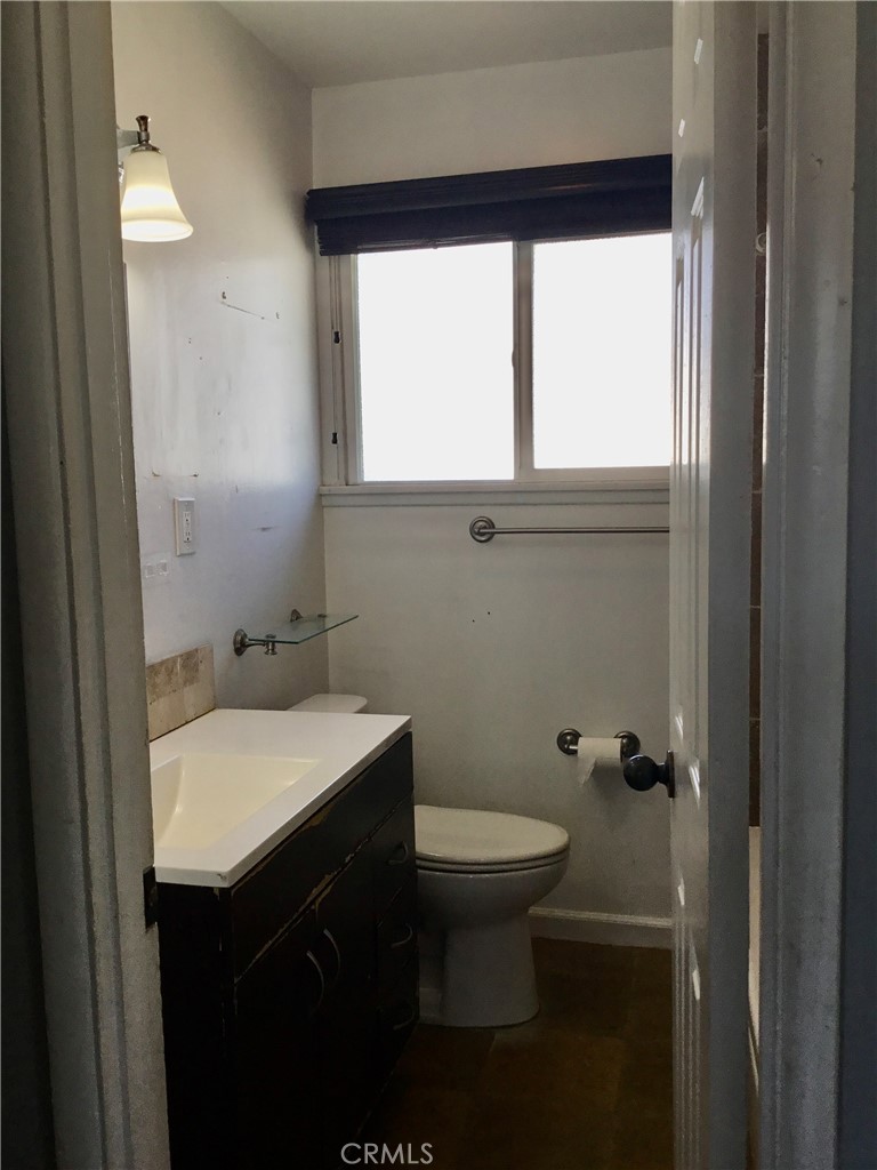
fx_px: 1047
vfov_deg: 58.4
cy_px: 585
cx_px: 438
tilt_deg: -5.7
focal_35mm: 31
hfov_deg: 45.4
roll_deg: +2.9
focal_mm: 3.3
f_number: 2.4
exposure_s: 1/120
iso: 32
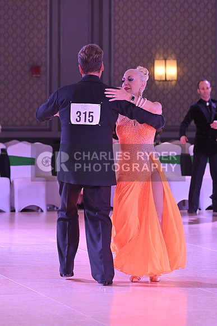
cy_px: 163
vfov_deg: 10.3
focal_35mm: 200
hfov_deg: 6.9
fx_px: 1807
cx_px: 108
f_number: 7.1
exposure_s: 1/320
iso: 5000
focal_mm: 200
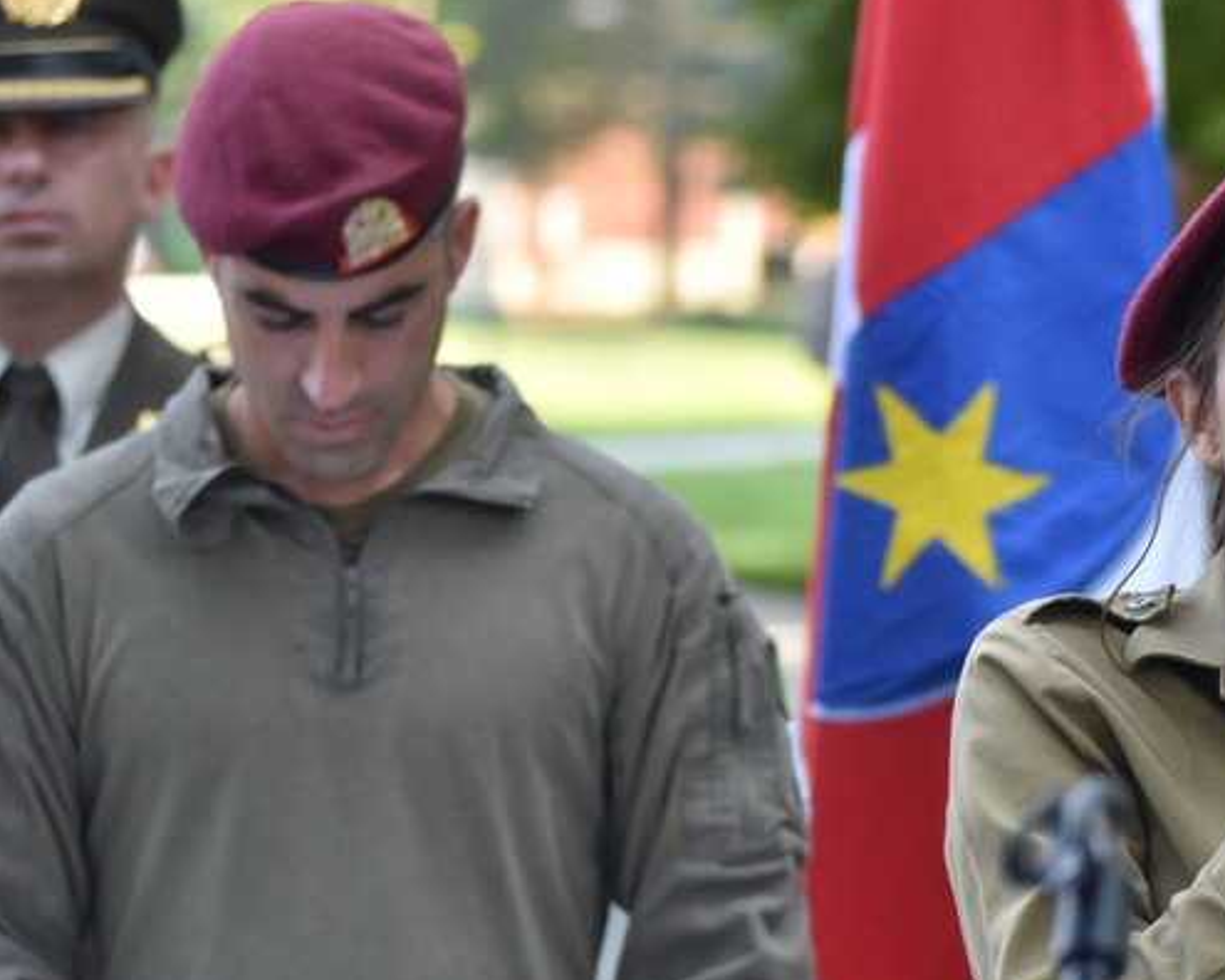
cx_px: 943
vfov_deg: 5.3
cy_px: 593
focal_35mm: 291
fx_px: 10550
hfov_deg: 6.6
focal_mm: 100
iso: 800
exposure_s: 1/640
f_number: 4.2
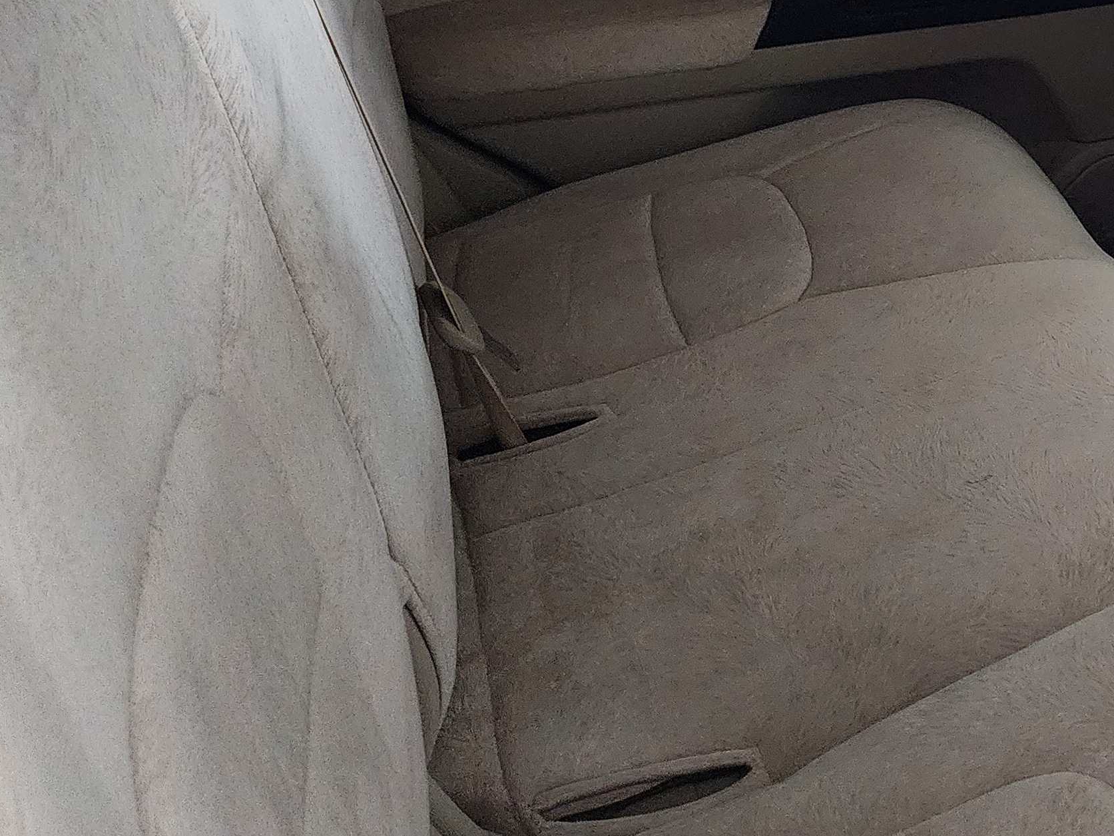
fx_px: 1770
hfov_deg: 30.0
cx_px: 1327
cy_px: -58
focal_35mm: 55
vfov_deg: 24.9
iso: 800
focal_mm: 6.4
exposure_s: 1/100
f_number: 1.8
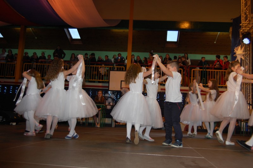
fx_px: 274
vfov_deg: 34.2
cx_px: 126
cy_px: 84
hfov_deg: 49.6
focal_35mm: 39
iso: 400
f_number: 4
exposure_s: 1/60
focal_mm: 26
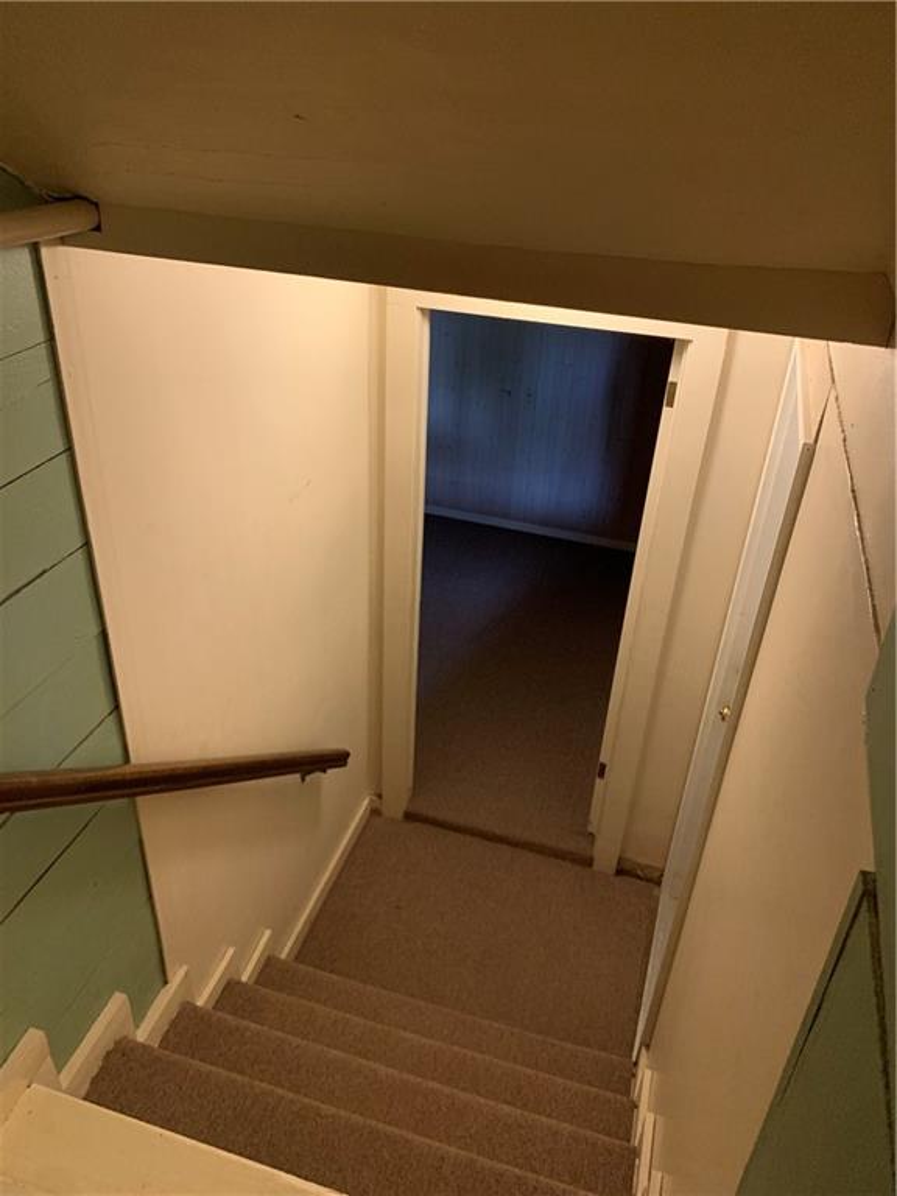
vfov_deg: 67.3
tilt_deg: -29.9
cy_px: 598
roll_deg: -2.2
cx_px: 448
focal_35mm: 26
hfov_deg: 53.1
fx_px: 898
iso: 500
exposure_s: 1/30
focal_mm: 4.25
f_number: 1.8
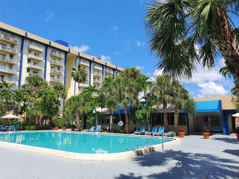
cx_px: 120
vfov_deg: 53.1
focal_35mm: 26
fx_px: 180
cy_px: 90
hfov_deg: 67.3
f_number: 2.4
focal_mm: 4.32
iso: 50
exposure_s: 1/1424
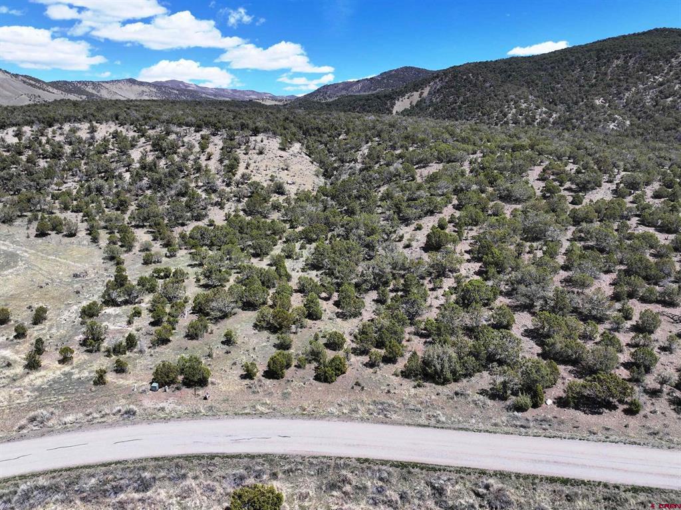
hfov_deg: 71.6
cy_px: 255
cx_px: 340
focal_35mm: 24
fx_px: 472
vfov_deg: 56.8
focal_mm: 12.29
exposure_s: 1/1600
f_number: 2.8
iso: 100
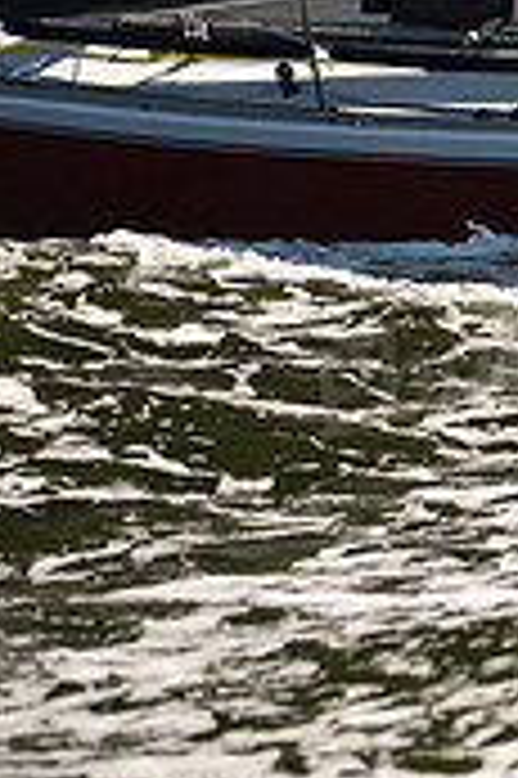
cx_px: 1180
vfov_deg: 8.7
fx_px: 5082
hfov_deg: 5.7
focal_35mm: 235
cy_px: 25
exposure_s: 1/1600
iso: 250
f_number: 3.2
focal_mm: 70
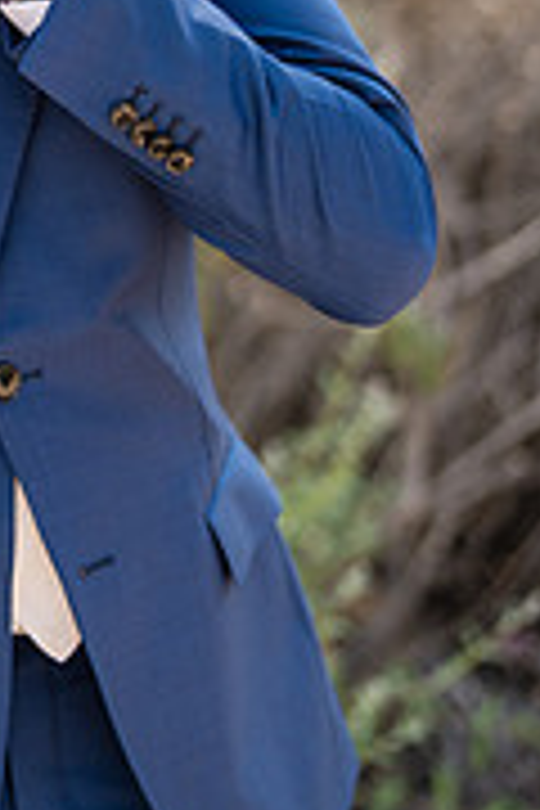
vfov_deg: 16.0
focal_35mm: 125
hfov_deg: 10.8
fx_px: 2812
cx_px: -104
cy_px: -22
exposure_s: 1/1600
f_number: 1.6
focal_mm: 50
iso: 125
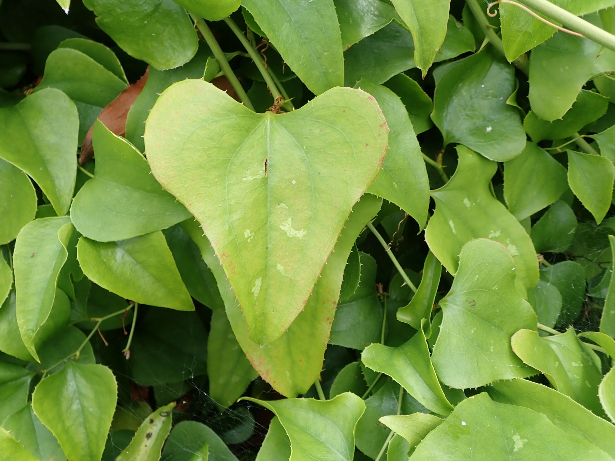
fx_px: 533
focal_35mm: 30
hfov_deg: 60.0
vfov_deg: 46.8
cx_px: 308
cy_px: 230
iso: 100
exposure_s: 1/160
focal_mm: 5.5
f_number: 3.2
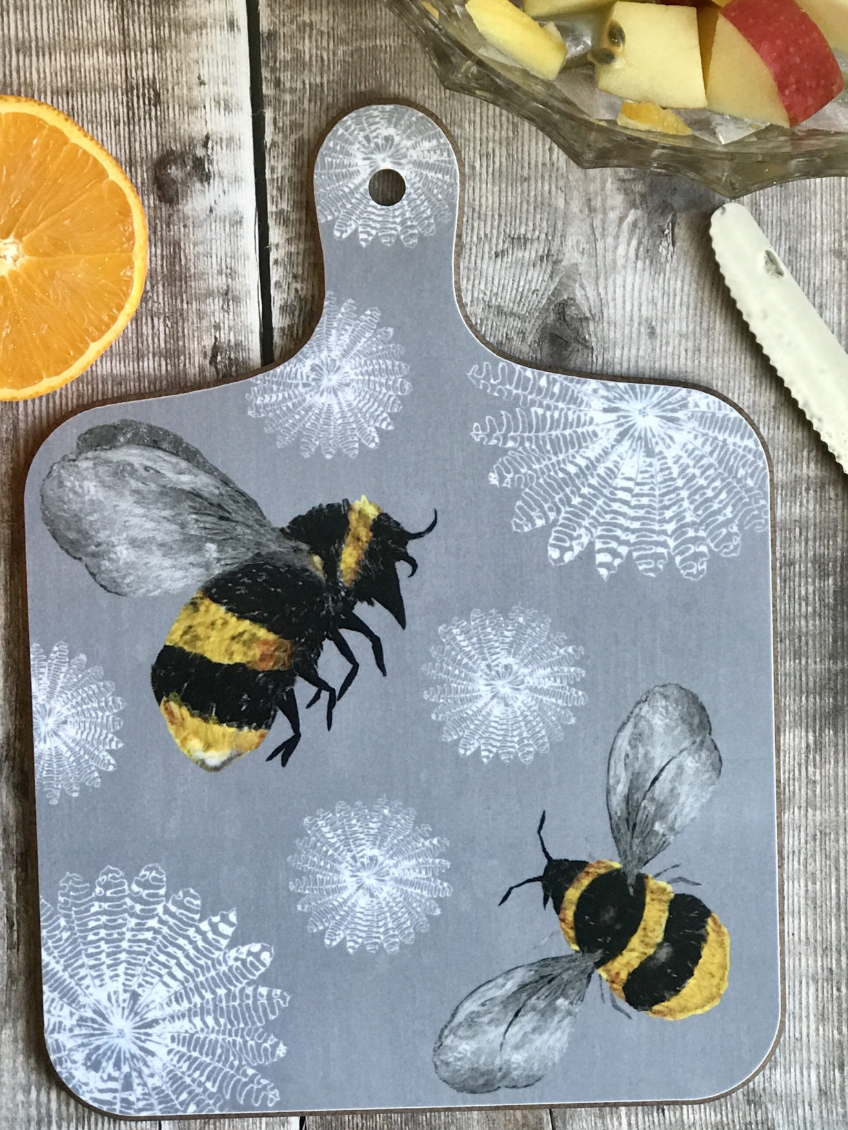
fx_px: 2907
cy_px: 469
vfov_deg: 22.0
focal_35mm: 89
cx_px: 363
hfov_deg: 16.6
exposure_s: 1/50
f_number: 2.8
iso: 50
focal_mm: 6.6
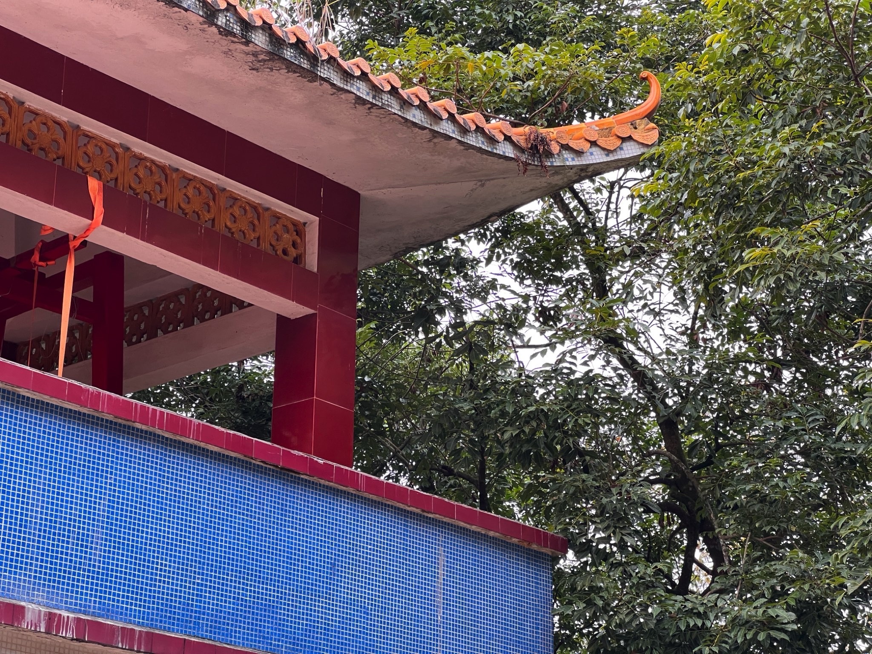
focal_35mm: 77
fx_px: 1940
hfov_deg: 25.3
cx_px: 436
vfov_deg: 19.1
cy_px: 327
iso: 100
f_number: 2.8
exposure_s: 1/99
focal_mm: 9
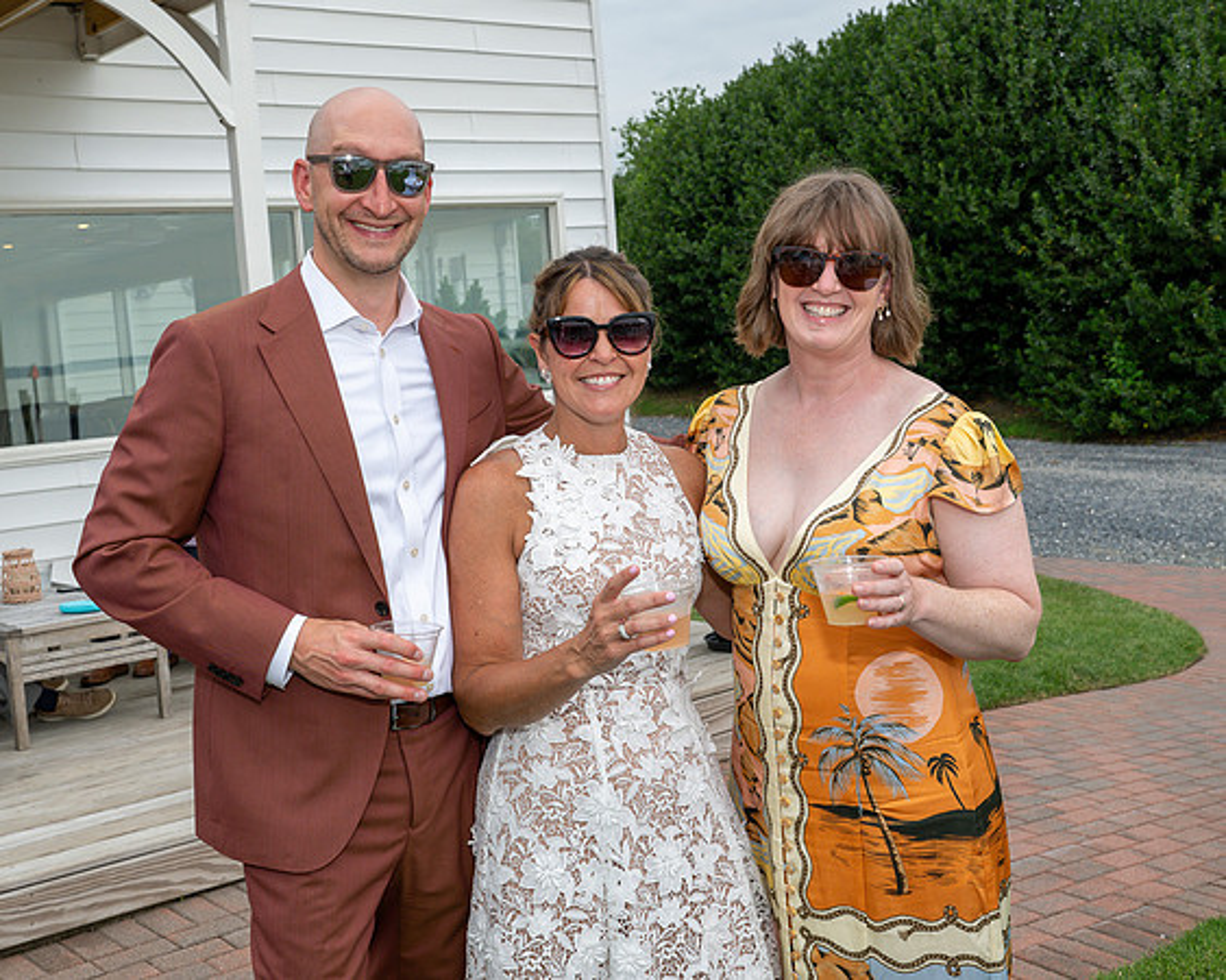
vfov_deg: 35.3
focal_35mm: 42
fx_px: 1540
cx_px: 493
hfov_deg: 43.2
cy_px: 467
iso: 320
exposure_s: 1/250
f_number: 8
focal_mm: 36
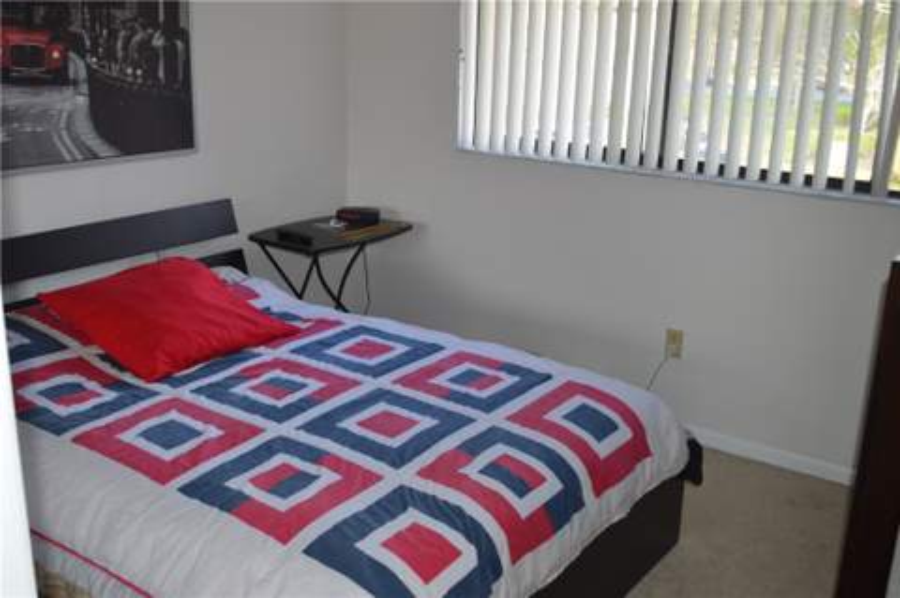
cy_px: 299
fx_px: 899
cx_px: 450
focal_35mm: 36
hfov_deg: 53.2
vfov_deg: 36.8
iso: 400
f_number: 4
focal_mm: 24
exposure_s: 1/60
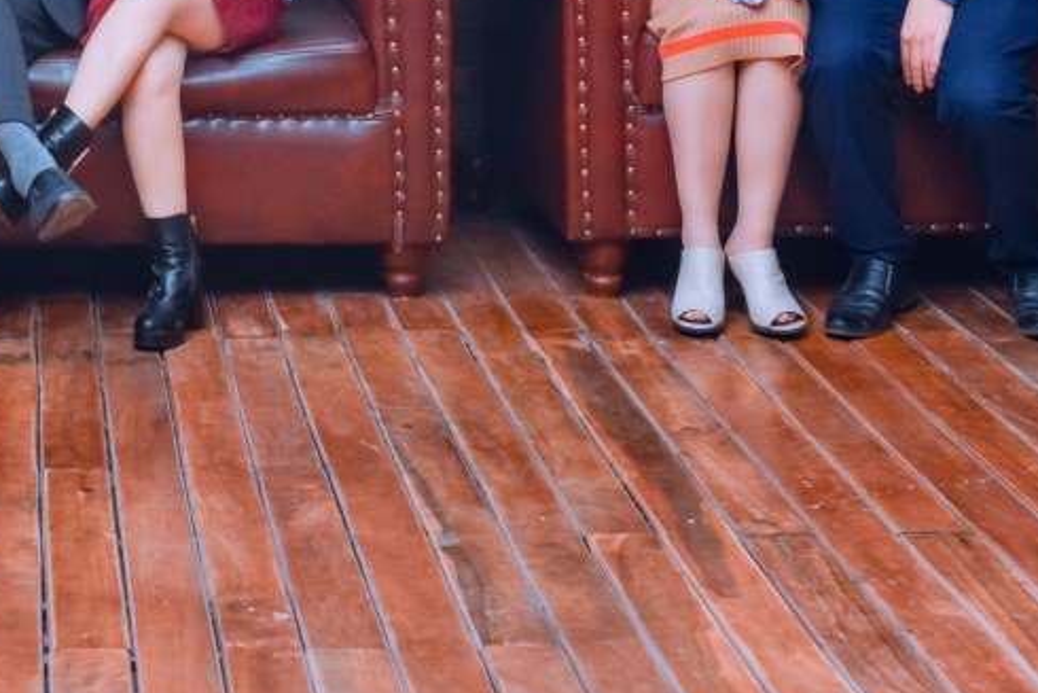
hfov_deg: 19.5
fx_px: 2942
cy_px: -131
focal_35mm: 102
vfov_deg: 13.1
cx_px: 38
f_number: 5.6
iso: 100
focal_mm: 40
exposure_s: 1/90
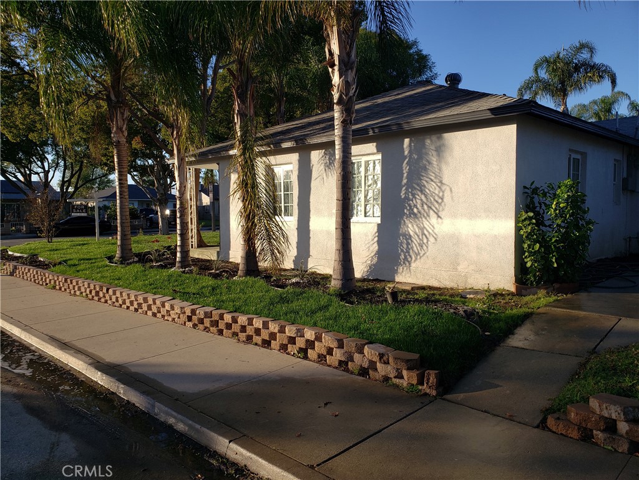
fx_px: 480
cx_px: 320
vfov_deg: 53.1
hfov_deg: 67.3
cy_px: 240
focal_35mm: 26
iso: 50
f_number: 2.4
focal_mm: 4.3
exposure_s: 1/882
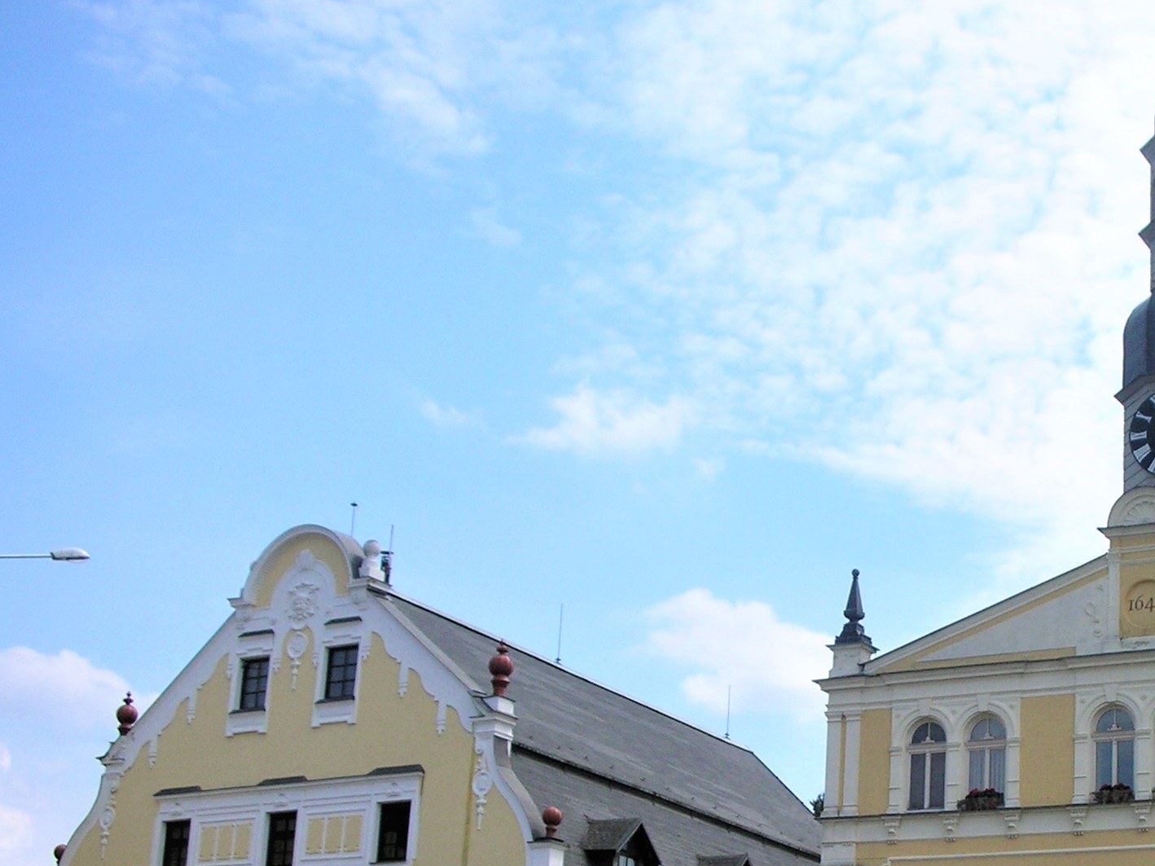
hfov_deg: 29.6
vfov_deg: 22.6
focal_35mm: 64
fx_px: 2135
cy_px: 689
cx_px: 925
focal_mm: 5.8
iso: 50
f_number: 8.5
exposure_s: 1/132
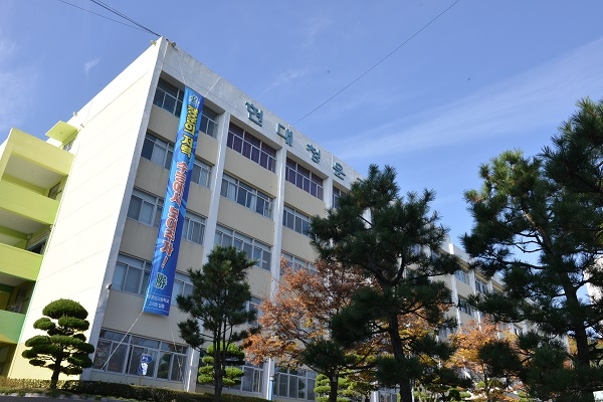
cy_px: 201
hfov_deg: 65.5
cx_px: 302
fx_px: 469
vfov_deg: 46.4
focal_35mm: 28
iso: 640
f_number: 16
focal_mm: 28
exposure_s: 1/200
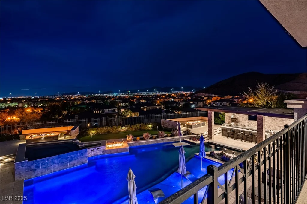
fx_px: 145
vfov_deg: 70.5
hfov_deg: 93.3
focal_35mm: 17
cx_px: 154
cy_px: 102
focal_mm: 17
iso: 250
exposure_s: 1/6
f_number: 7.1
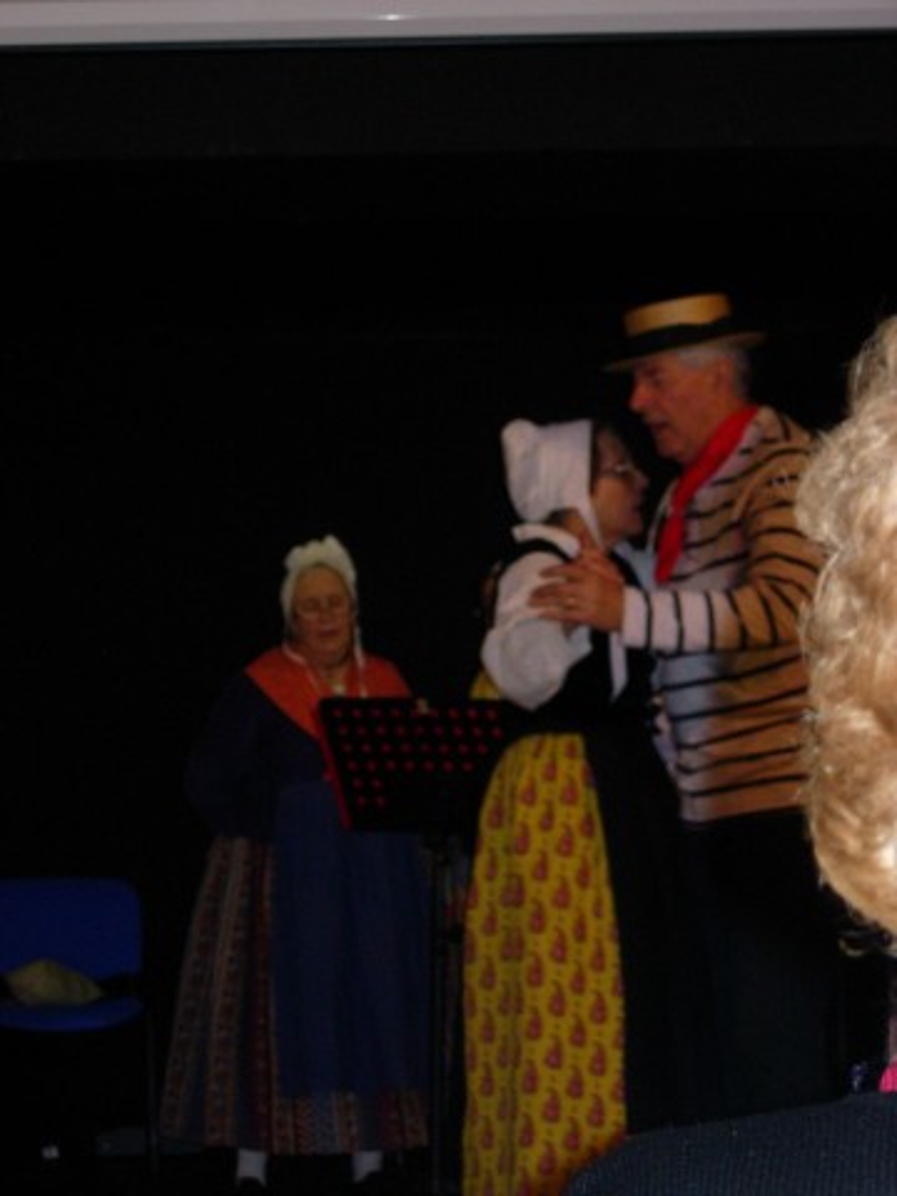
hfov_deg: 13.1
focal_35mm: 113
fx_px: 3904
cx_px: 448
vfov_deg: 17.4
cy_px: 598
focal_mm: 23.4
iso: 200
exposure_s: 1/161
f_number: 4.9
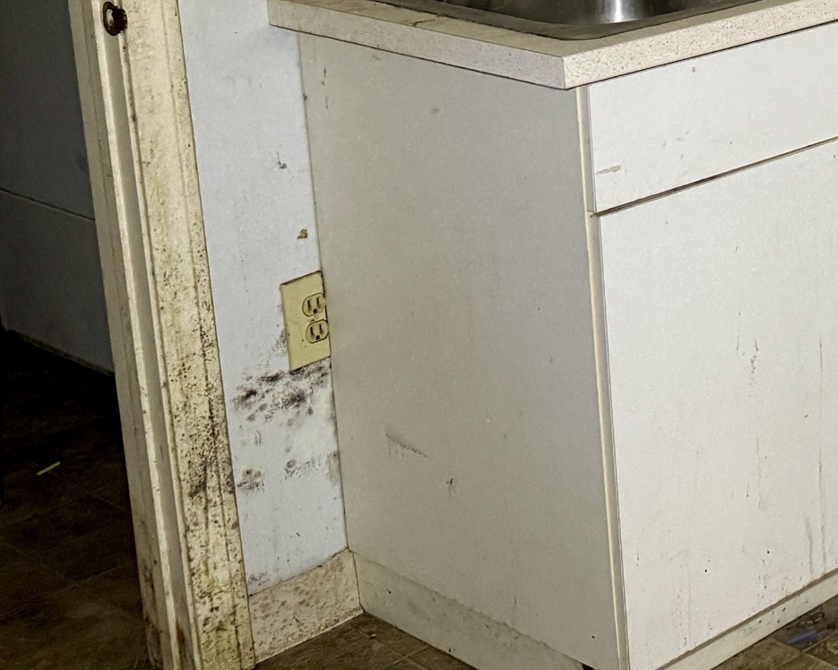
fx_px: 1910
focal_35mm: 77
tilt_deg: -7.9
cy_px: -158
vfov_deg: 18.7
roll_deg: +0.4
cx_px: 1346
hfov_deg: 20.3
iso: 320
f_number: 1.78
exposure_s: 1/60
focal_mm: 6.76
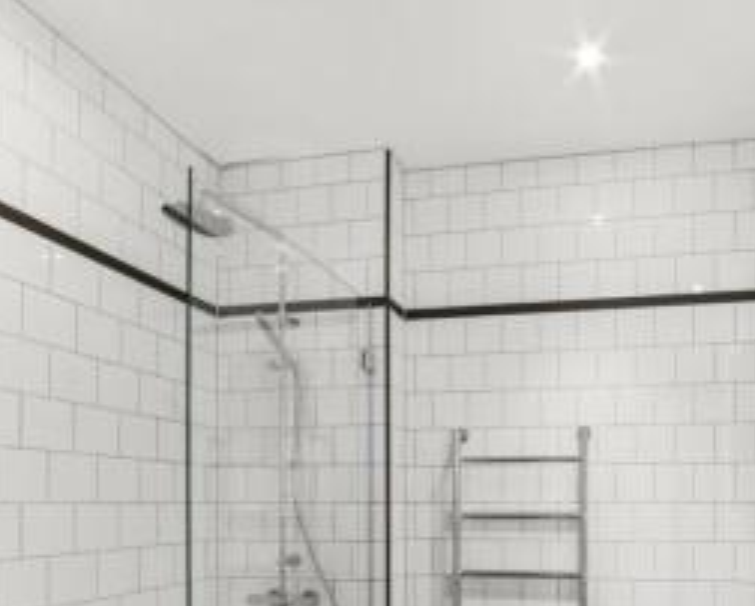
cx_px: 533
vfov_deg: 57.2
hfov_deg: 69.4
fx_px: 514
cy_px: 470
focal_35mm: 23
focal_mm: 13
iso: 400
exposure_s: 1/2.5
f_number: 16
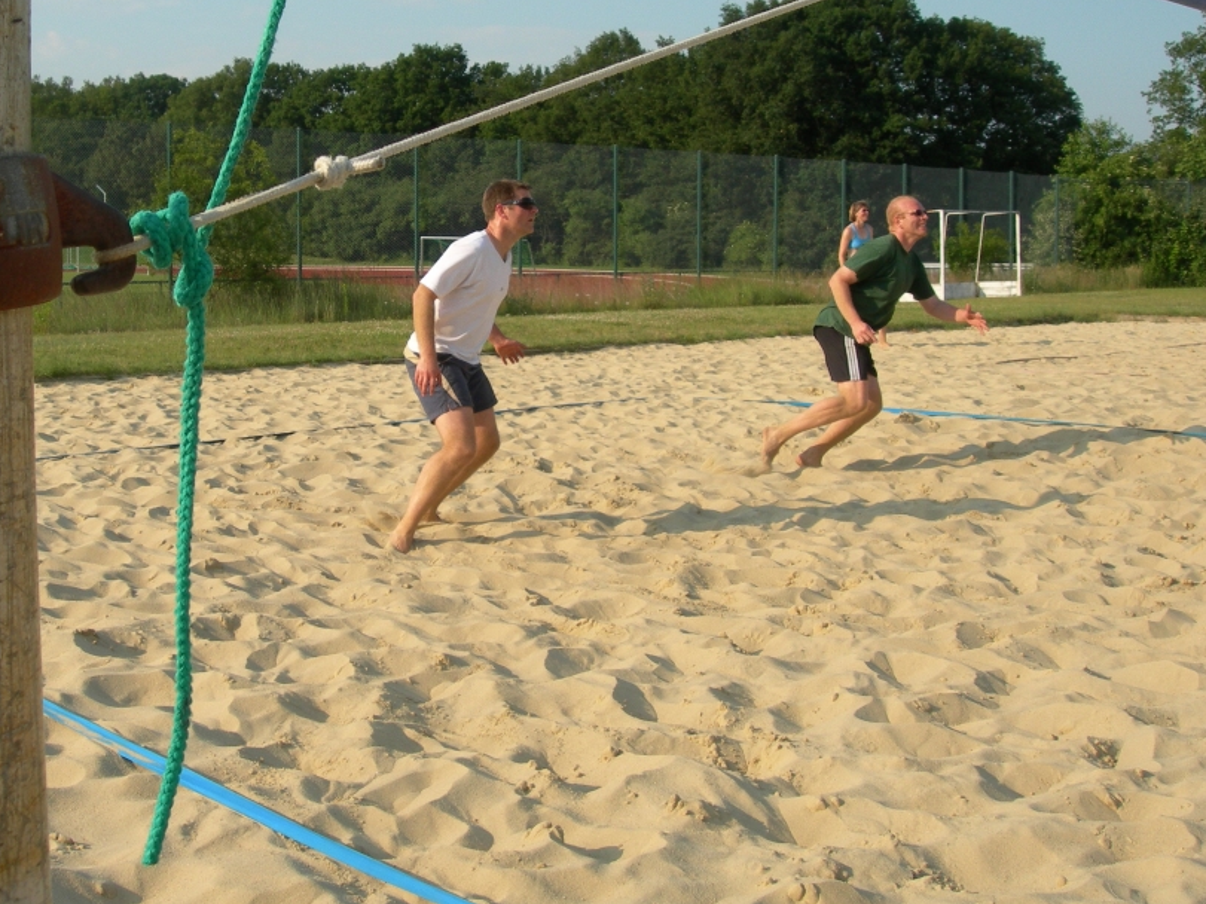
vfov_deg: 30.2
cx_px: 474
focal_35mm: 48
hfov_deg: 39.5
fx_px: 1672
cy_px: 355
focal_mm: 7.8
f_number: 4.8
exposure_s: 1/422
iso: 50
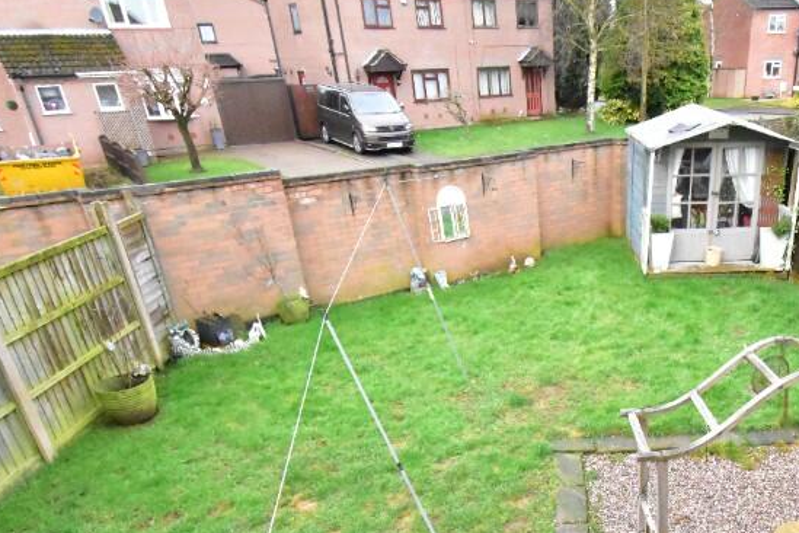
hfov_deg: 62.7
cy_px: 408
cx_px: 573
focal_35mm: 28
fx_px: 621
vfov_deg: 44.6
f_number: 10
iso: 12800
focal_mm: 10
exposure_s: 1/1000
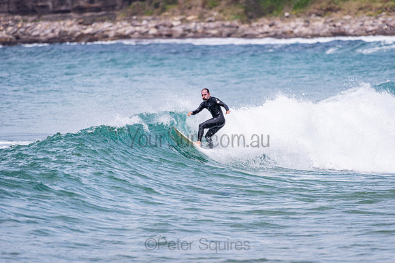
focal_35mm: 500
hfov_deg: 4.1
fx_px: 5487
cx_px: 198
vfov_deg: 2.8
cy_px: 132
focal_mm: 500
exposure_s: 1/1250
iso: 450
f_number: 5.6
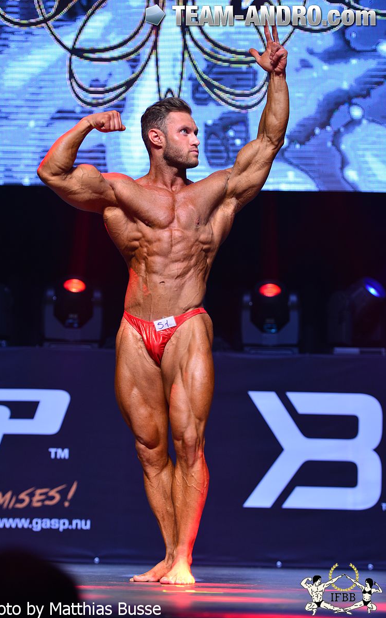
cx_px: 181
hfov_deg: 11.4
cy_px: 310
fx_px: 1936
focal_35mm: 115
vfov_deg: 18.1
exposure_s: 1/200
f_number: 3.2
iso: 640
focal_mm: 112
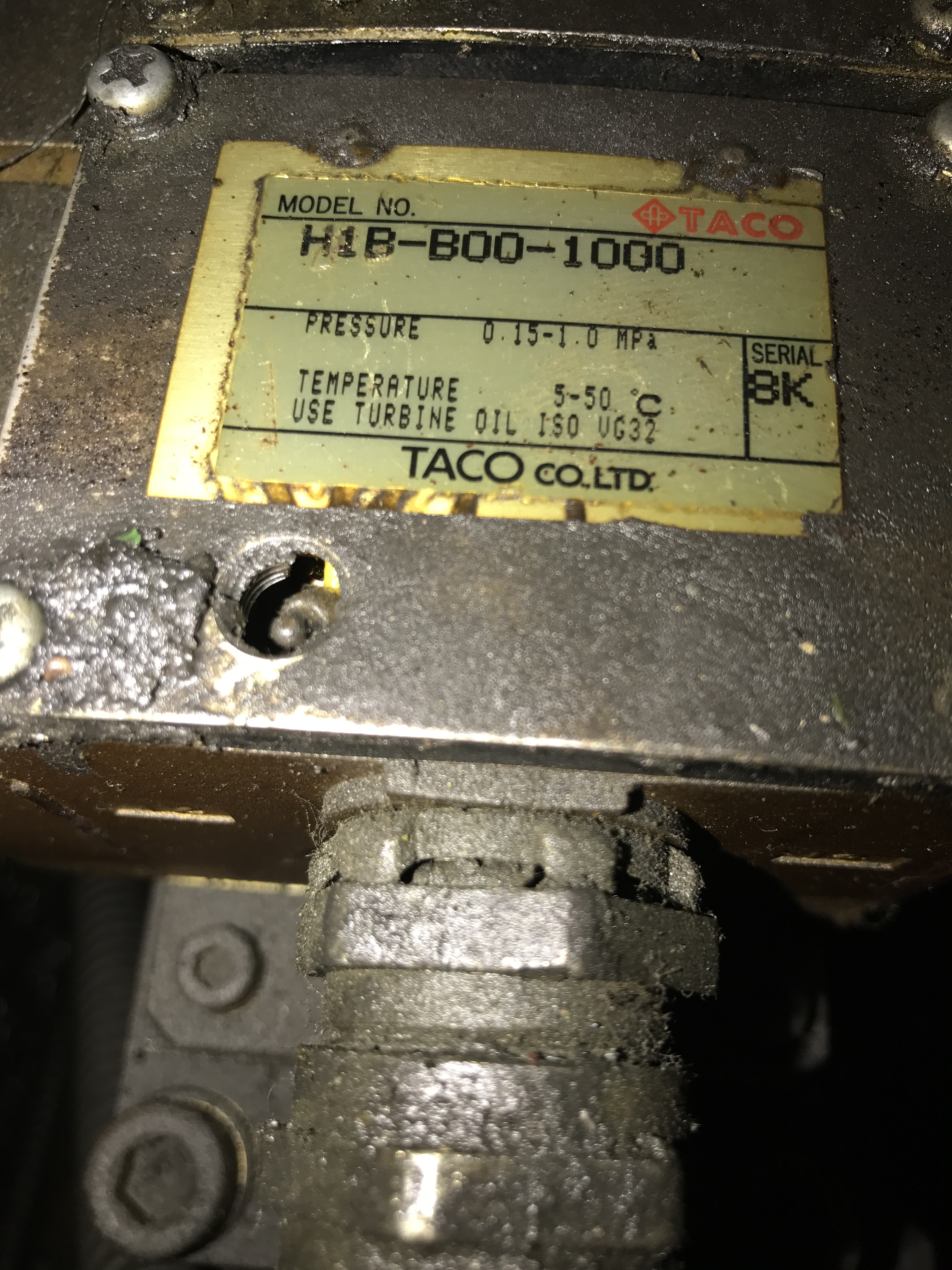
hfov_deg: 49.7
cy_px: 635
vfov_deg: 63.4
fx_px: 1027
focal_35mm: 28
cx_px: 476
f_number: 1.8
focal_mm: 3.99
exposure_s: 1/175
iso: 20
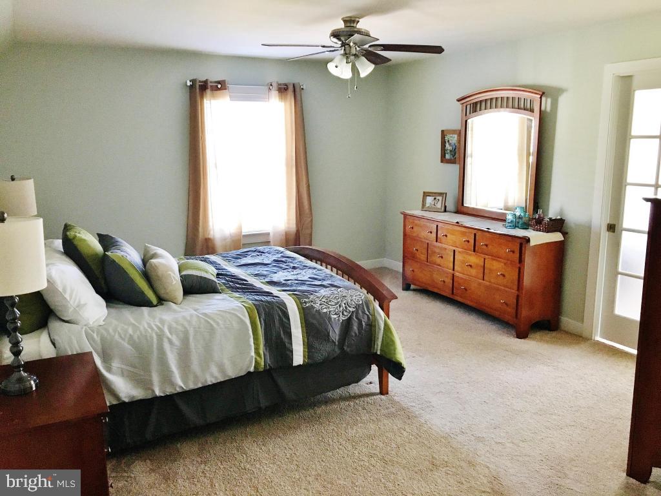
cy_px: 248
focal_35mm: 29
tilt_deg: -9.0
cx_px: 330
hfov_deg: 61.7
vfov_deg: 48.2
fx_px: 554
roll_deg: +0.1
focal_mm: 4.15
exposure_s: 1/24
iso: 200
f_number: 2.2
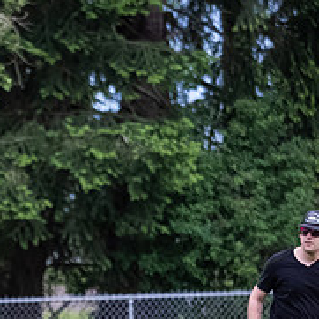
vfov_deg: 2.1
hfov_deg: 2.1
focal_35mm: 850
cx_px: -157
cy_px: 366
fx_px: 8862
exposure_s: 1/1250
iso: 5000
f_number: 2.8
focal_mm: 150
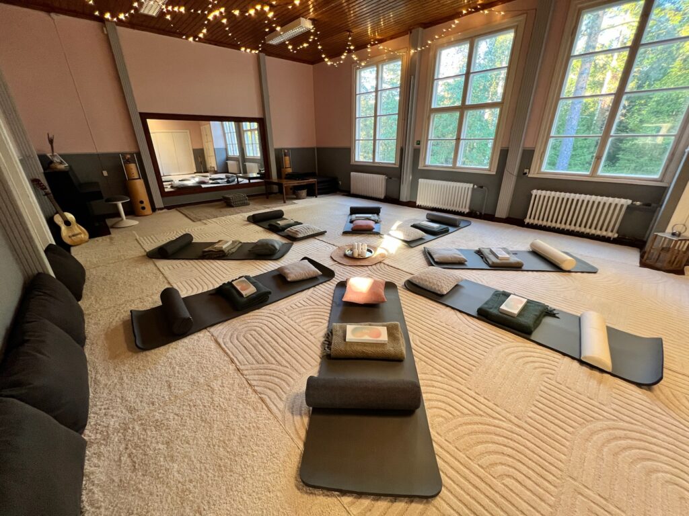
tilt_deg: -22.6
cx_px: 344
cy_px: 258
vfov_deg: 89.9
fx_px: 259
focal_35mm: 13
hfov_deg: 106.2
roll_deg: +0.0
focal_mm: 1.57
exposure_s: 1/50
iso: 320
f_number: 1.8
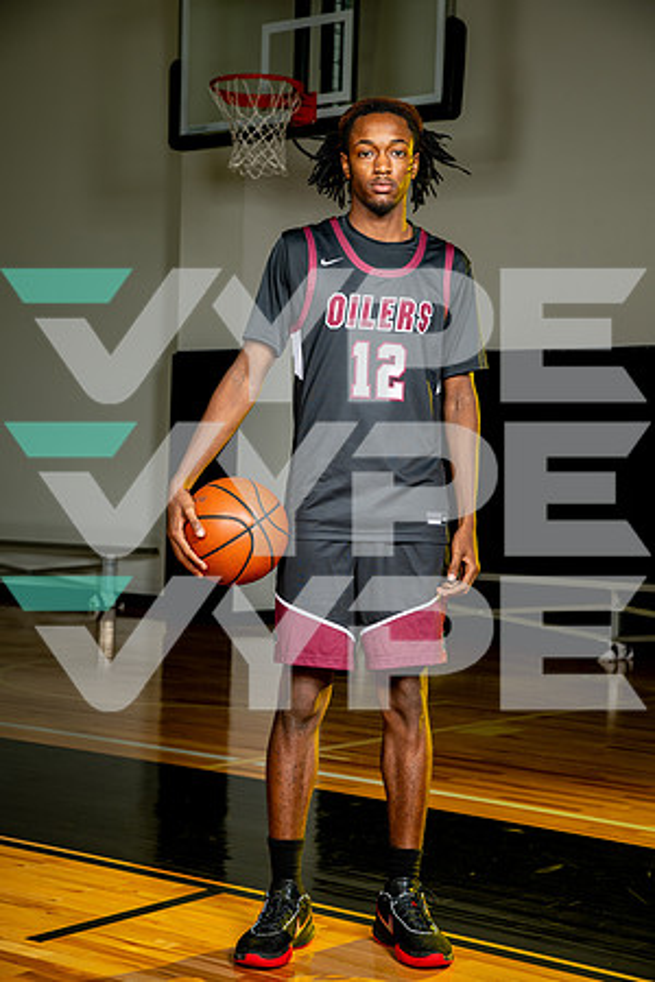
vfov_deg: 29.7
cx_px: 328
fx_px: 1856
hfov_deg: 20.0
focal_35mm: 68
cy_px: 491
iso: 100
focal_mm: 68
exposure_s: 1/200
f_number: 6.3
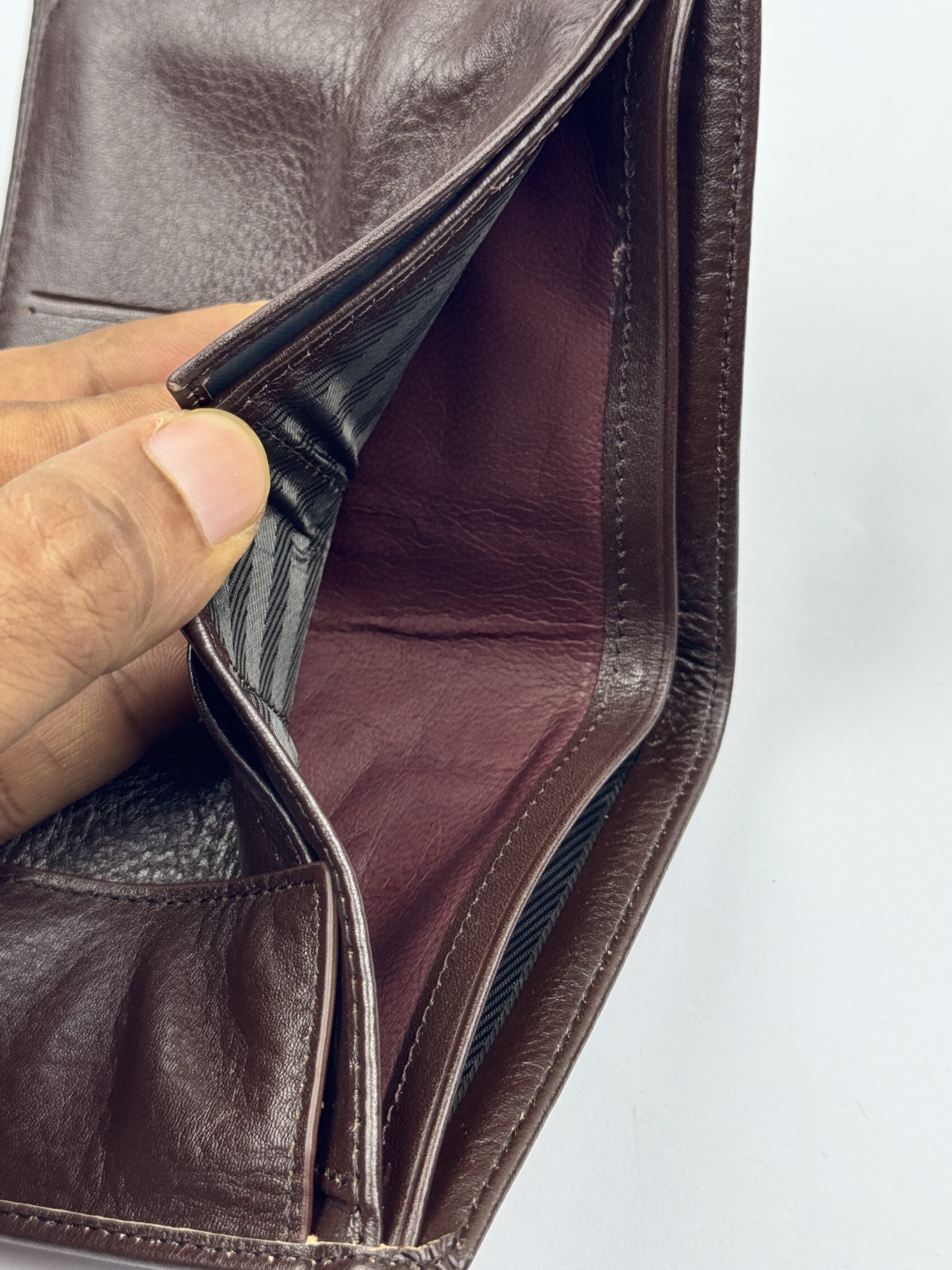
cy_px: 608
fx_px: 1980
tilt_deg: -57.4
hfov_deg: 27.0
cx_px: 466
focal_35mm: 54
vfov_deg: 35.5
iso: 64
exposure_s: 1/156
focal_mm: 6.76
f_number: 1.78
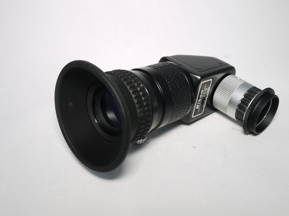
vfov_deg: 30.9
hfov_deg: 40.3
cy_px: 108
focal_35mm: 47
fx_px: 392
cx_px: 165
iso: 100
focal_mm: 18
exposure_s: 1/20
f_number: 8
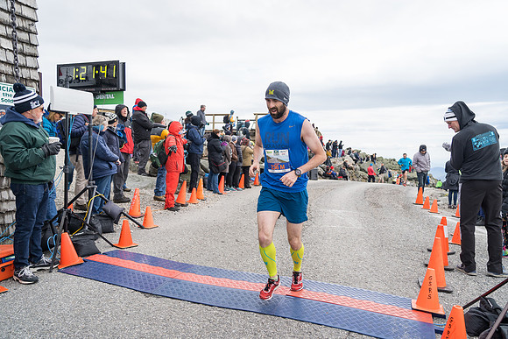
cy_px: 170
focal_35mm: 25
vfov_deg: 51.3
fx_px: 353
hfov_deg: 71.5
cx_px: 254
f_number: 4
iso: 250
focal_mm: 25
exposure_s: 1/1000
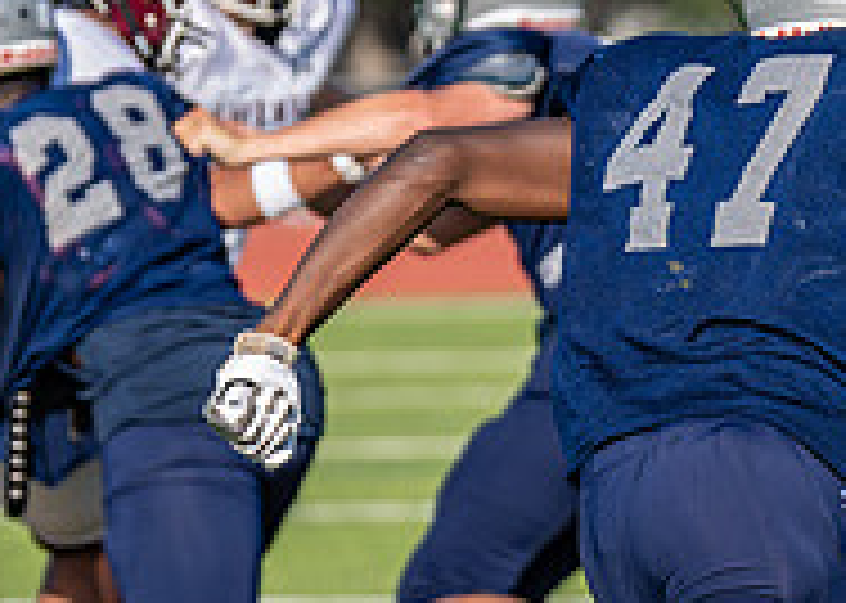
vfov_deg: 3.6
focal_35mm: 405
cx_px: 842
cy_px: 481
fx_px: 9724
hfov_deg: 5.0
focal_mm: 114
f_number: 2.8
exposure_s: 1/2000
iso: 160
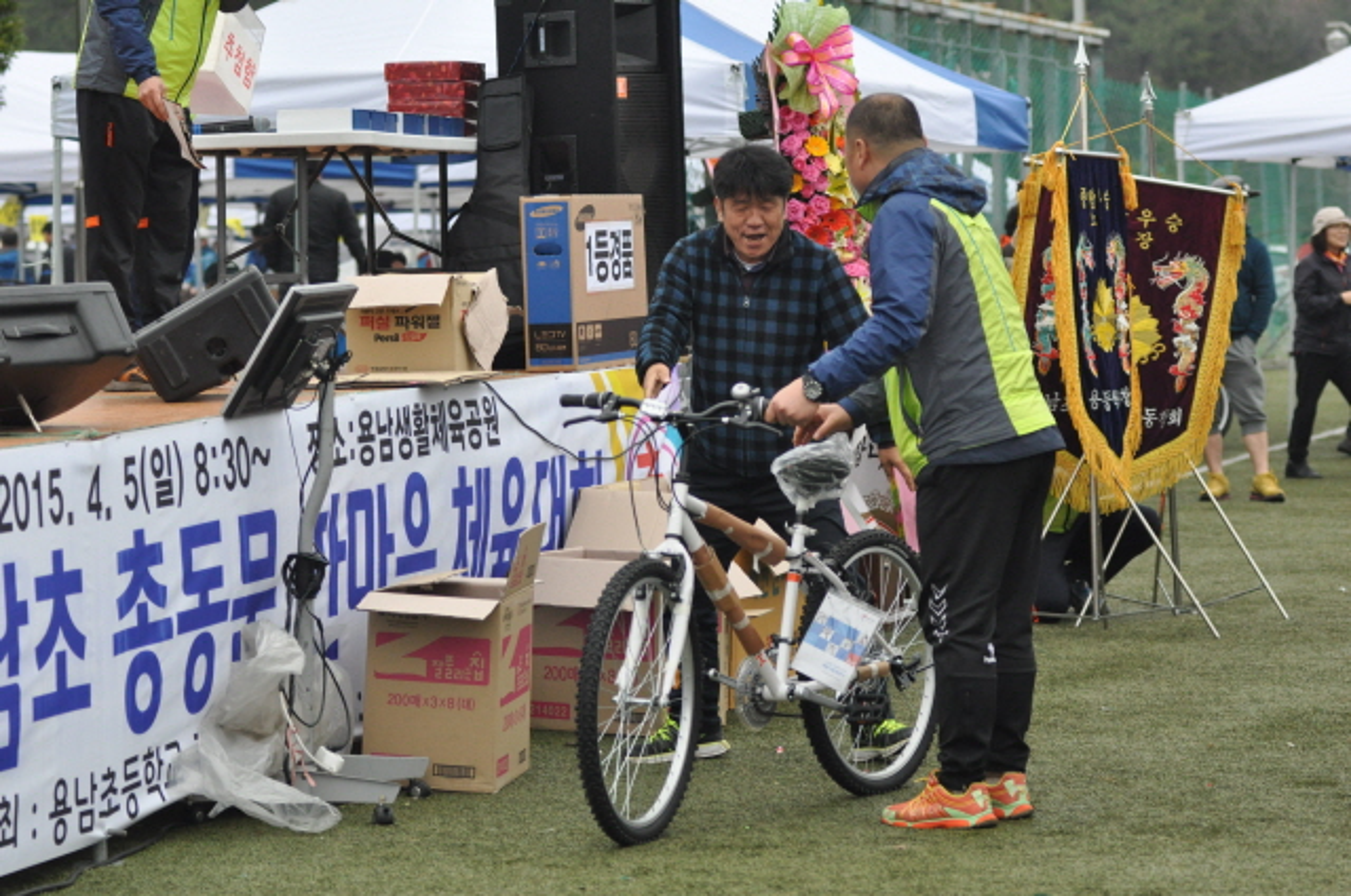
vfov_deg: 4.6
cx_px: 676
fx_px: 11244
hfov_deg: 6.9
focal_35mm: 300
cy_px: 448
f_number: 4
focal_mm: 200
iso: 1250
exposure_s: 1/1600
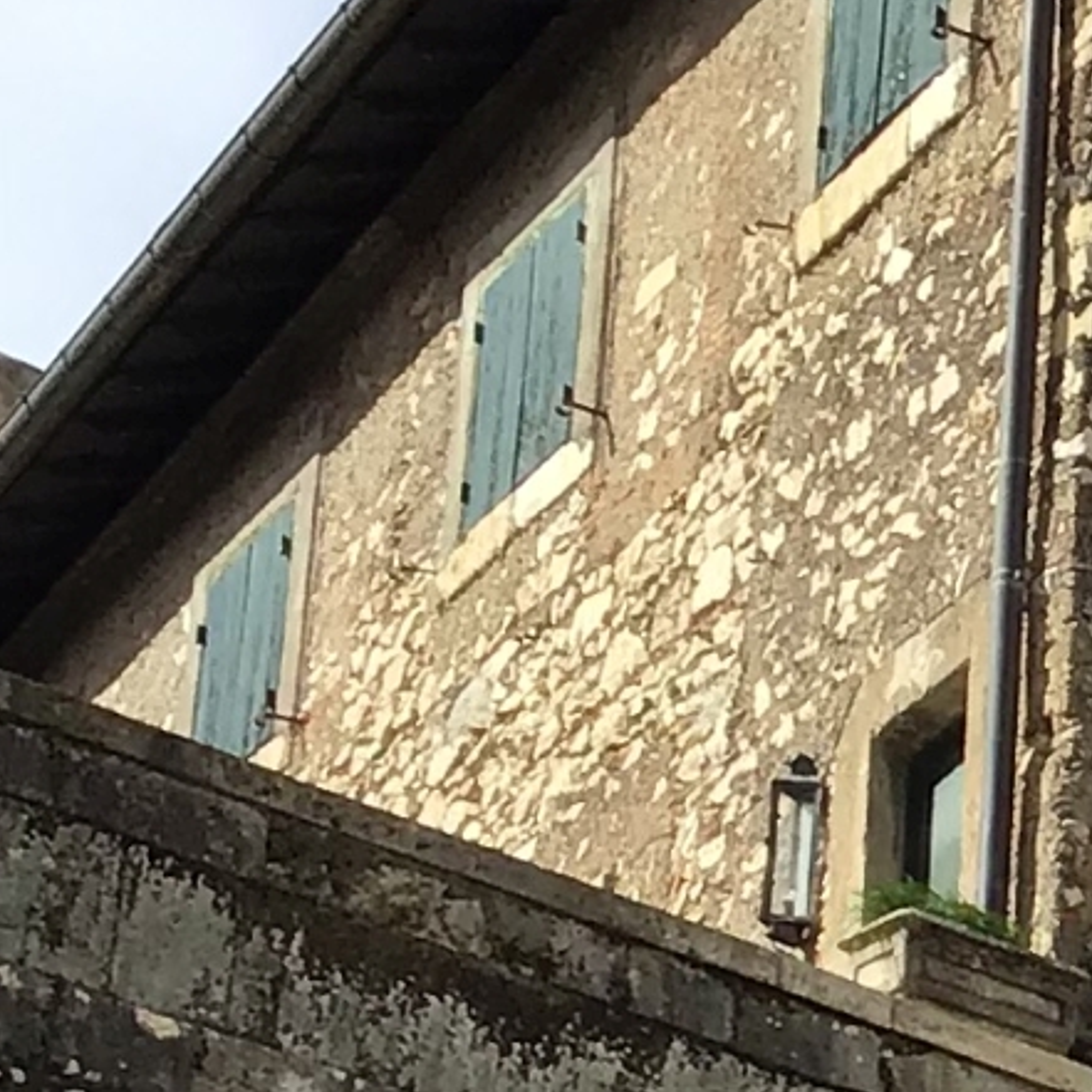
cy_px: 1082
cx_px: 2494
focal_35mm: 174
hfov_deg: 9.2
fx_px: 6210
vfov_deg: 10.0
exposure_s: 1/1567
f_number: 2.4
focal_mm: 3.3
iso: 25
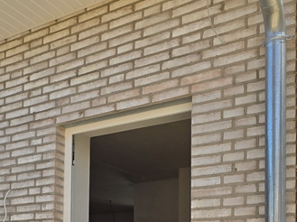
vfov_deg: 24.3
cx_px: 28
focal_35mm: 56
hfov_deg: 32.6
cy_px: 244
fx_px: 480
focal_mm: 6.3
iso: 12
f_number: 1.7
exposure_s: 1/455
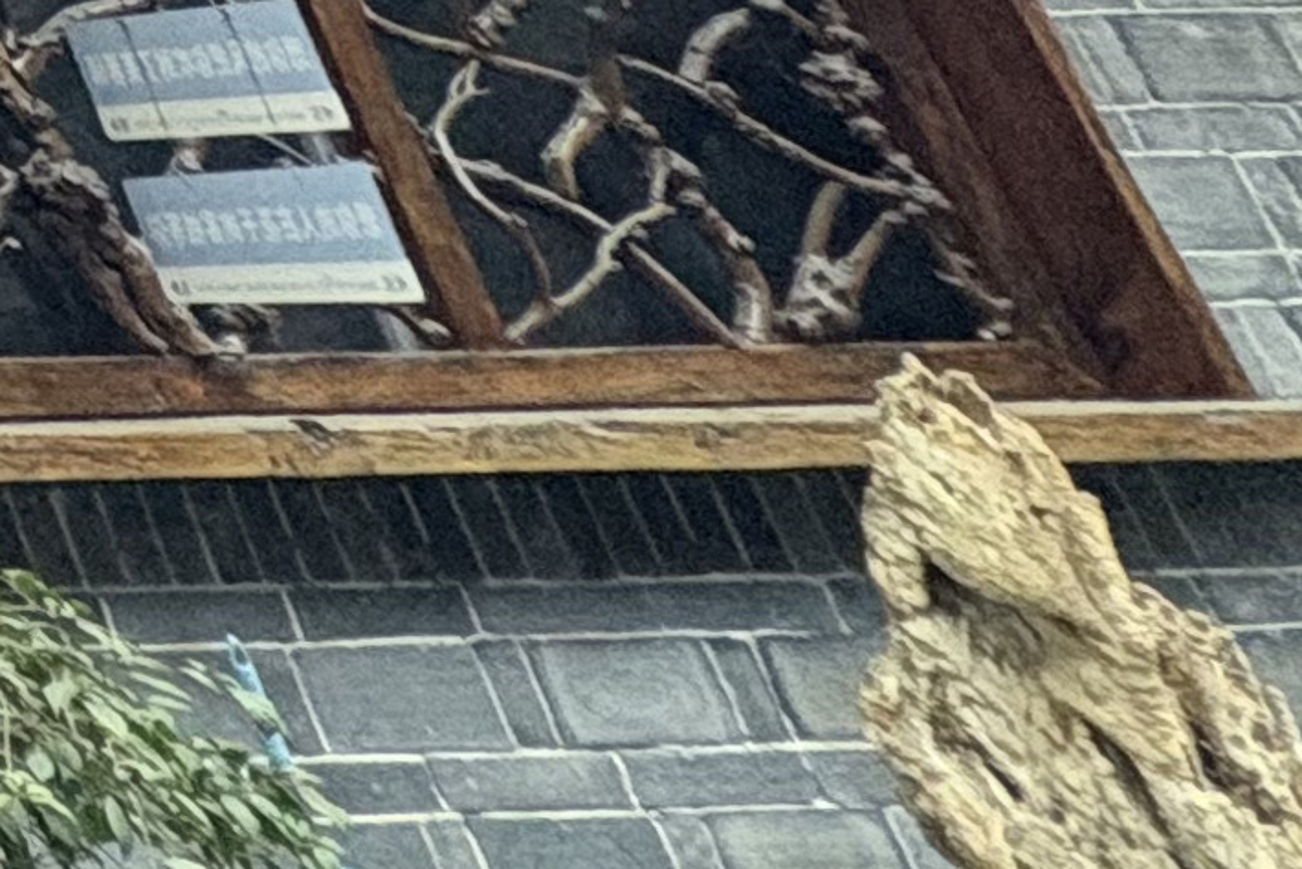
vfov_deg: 12.0
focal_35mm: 82
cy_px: -1446
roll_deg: +0.8
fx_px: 2967
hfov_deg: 12.7
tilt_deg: +32.6
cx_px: -2305
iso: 250
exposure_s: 1/77
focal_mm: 2.22
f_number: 2.2
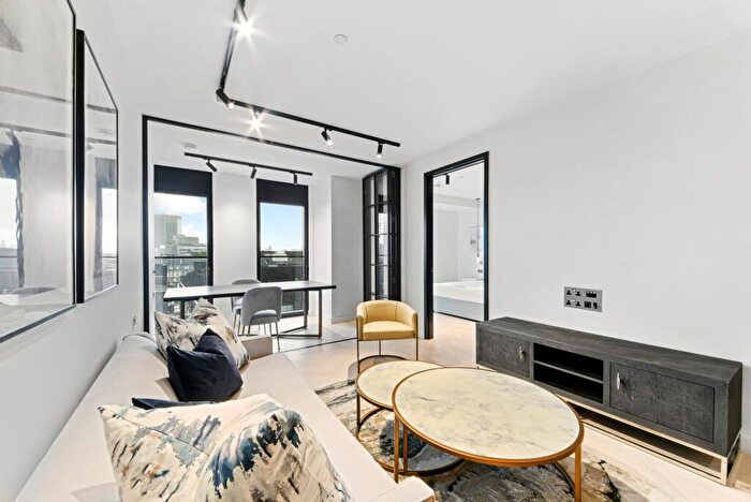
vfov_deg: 81.3
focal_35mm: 14
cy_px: 251
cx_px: 376
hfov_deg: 104.2
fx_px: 292
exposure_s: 2
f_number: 16
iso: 200
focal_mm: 14
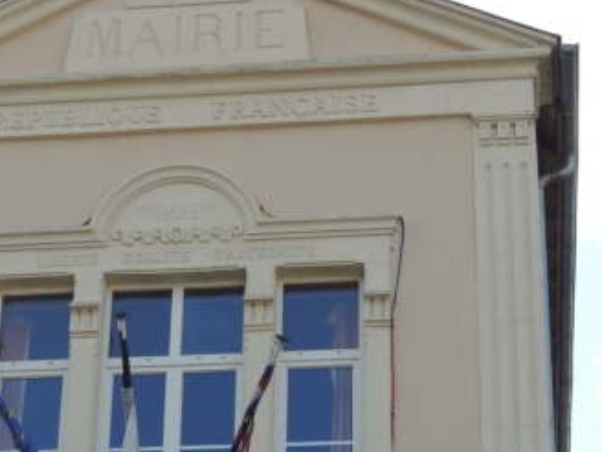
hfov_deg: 16.8
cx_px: 185
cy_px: 342
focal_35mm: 117
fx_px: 2035
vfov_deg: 12.6
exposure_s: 1/400
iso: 100
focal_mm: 10.7
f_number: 3.7
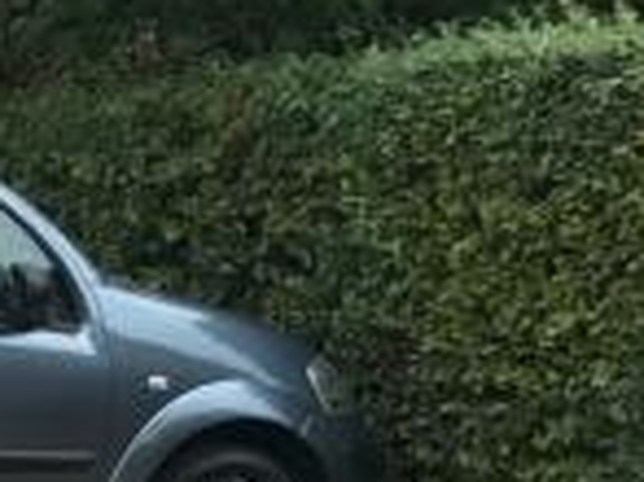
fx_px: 3625
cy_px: 508
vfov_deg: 7.6
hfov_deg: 9.4
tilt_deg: -6.1
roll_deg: -0.9
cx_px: -710
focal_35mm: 195
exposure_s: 1/50
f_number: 1.8
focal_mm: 3.99
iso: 25
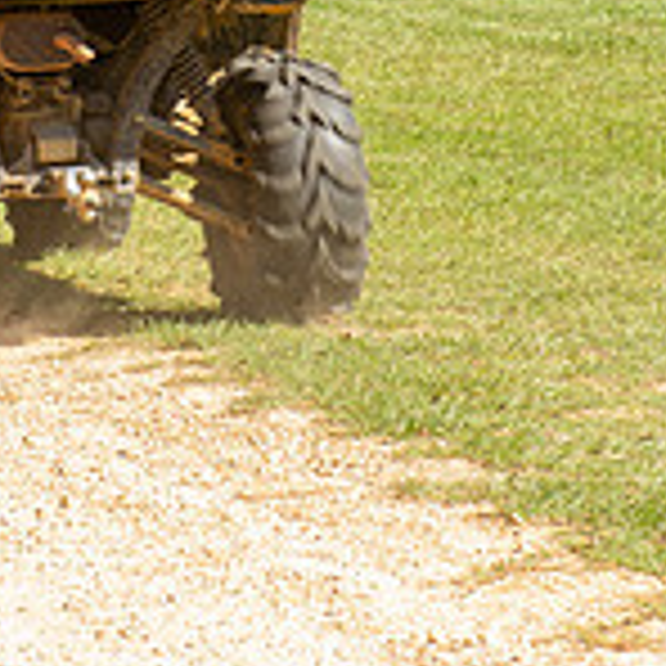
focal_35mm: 271
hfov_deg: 6.4
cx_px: 16
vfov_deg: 6.4
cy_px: -325
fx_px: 5899
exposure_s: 1/160
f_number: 6.3
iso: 125
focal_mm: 70
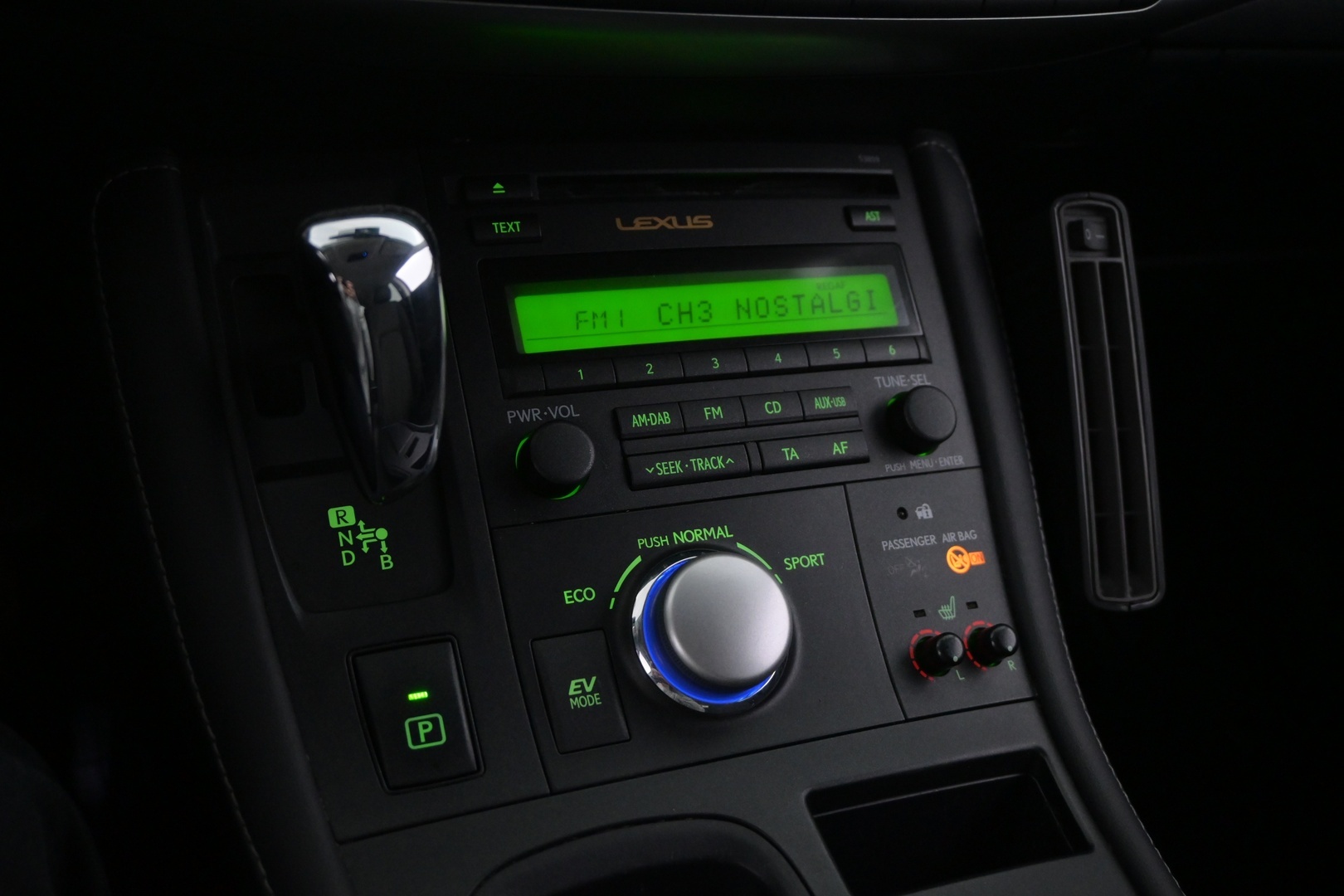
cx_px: 672
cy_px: 448
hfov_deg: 53.1
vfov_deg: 36.9
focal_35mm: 36
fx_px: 1344
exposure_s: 1/80
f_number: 4.2
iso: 2500
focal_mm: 24
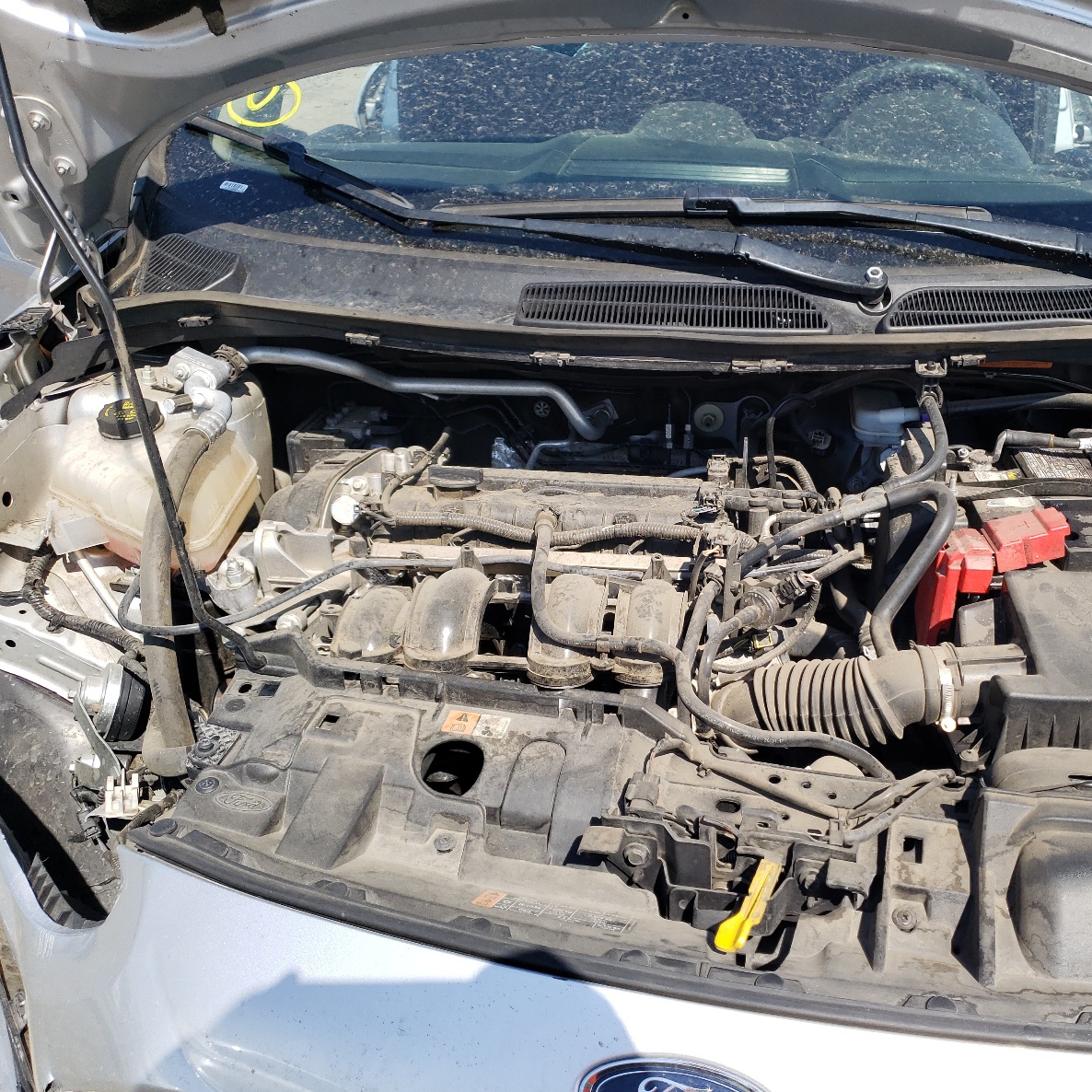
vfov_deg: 52.5
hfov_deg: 51.6
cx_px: 719
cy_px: 546
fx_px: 1106
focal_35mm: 31
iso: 50
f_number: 1.5
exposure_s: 1/2000
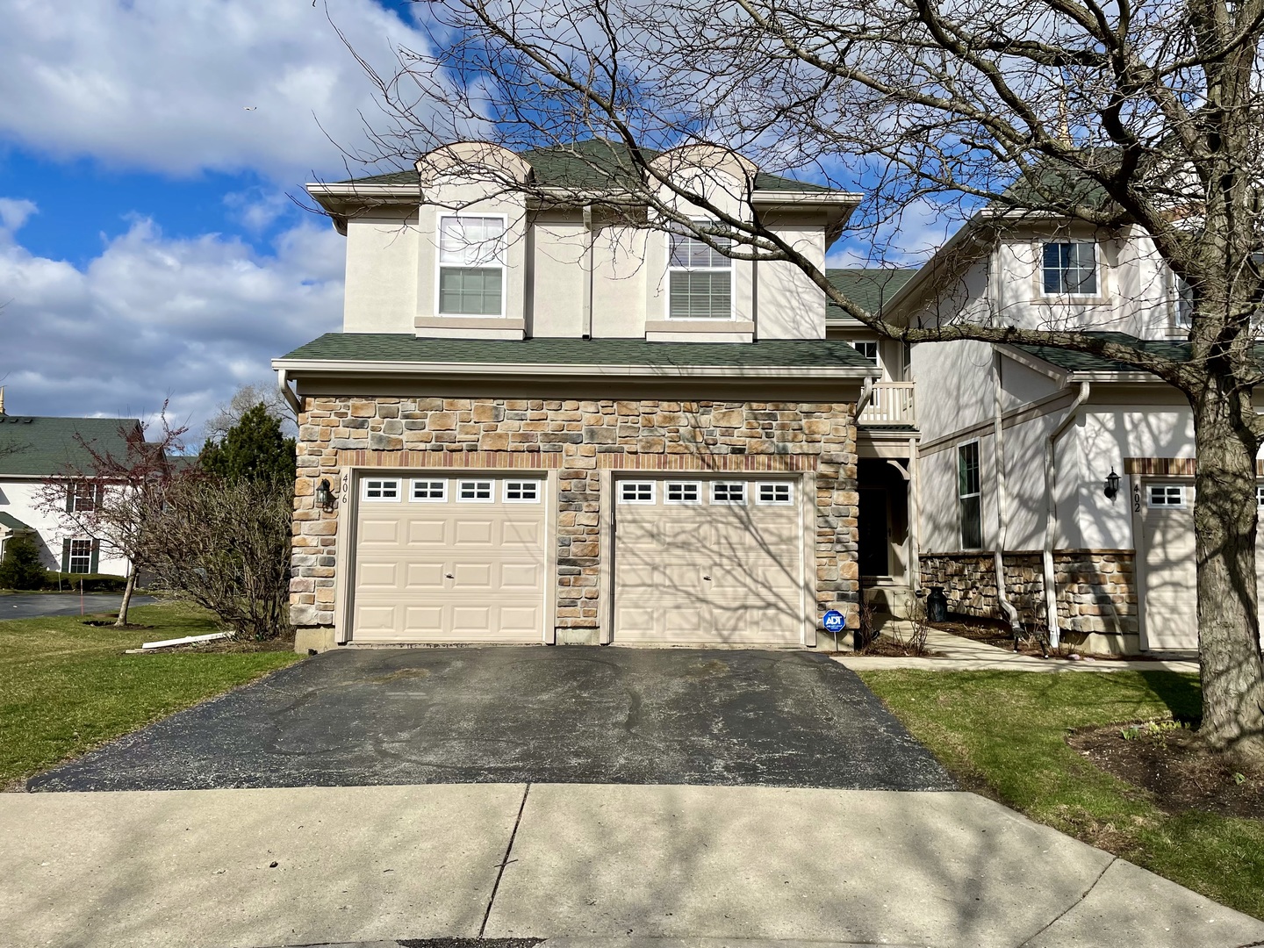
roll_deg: -0.1
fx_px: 949
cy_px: 474
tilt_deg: +7.2
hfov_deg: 67.3
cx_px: 632
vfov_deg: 53.1
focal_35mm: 26
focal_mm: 4.2
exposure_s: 1/6135
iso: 32
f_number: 1.6
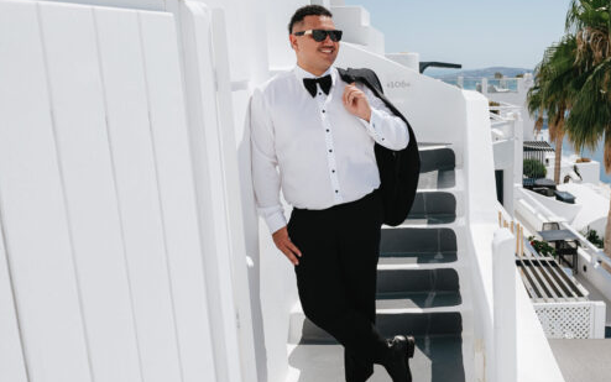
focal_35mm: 38
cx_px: 444
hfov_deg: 49.8
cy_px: 190
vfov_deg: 33.6
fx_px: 633
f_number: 4.5
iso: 100
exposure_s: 1/2000
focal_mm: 24
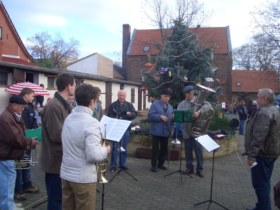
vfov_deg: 40.7
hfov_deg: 52.6
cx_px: 140
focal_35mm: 35
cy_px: 105
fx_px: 283
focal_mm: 5.8
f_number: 4.3
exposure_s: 1/400
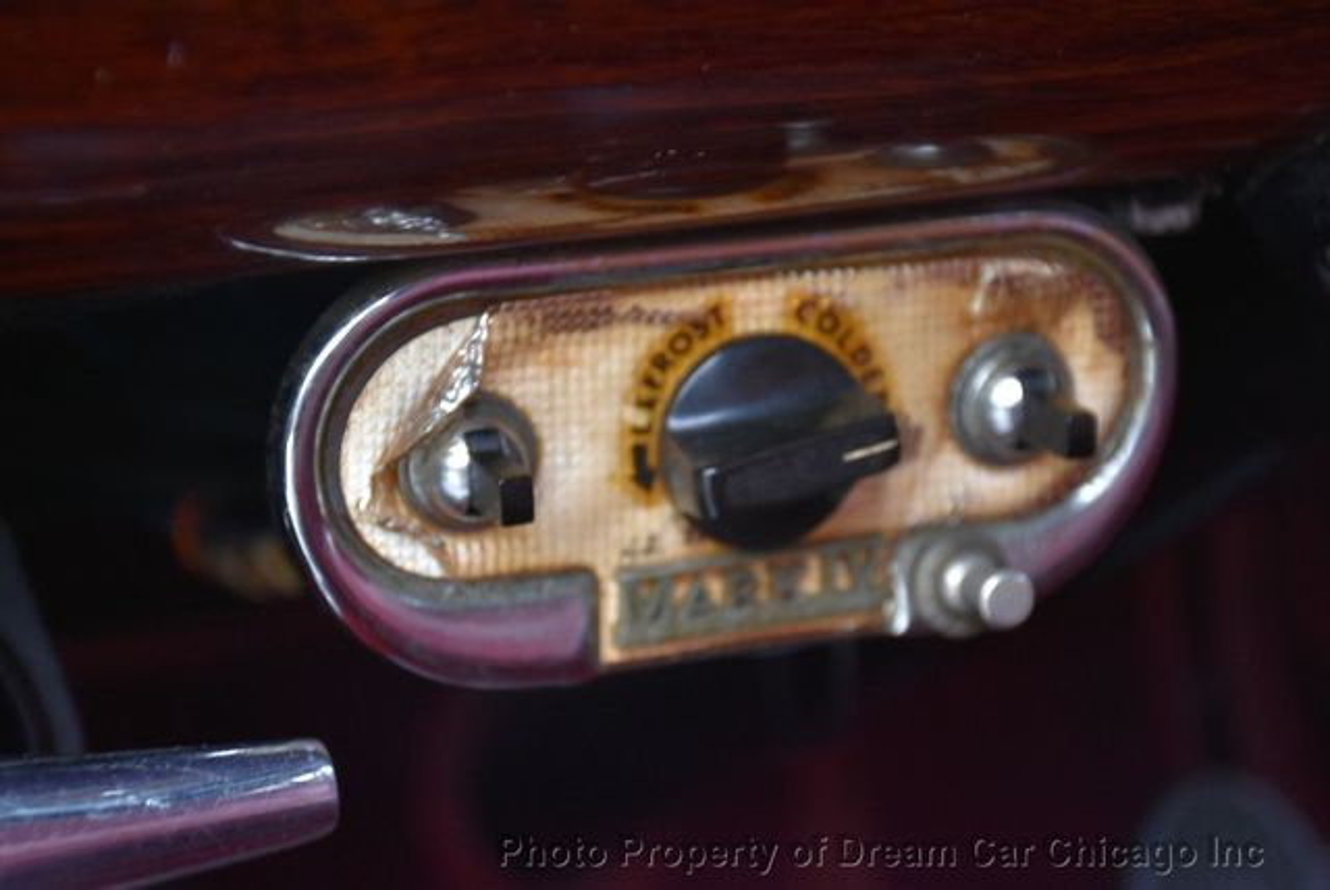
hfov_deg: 21.9
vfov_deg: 14.7
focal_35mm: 93
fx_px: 3439
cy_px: 445
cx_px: 665
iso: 1250
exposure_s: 1/60
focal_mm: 62
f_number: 5
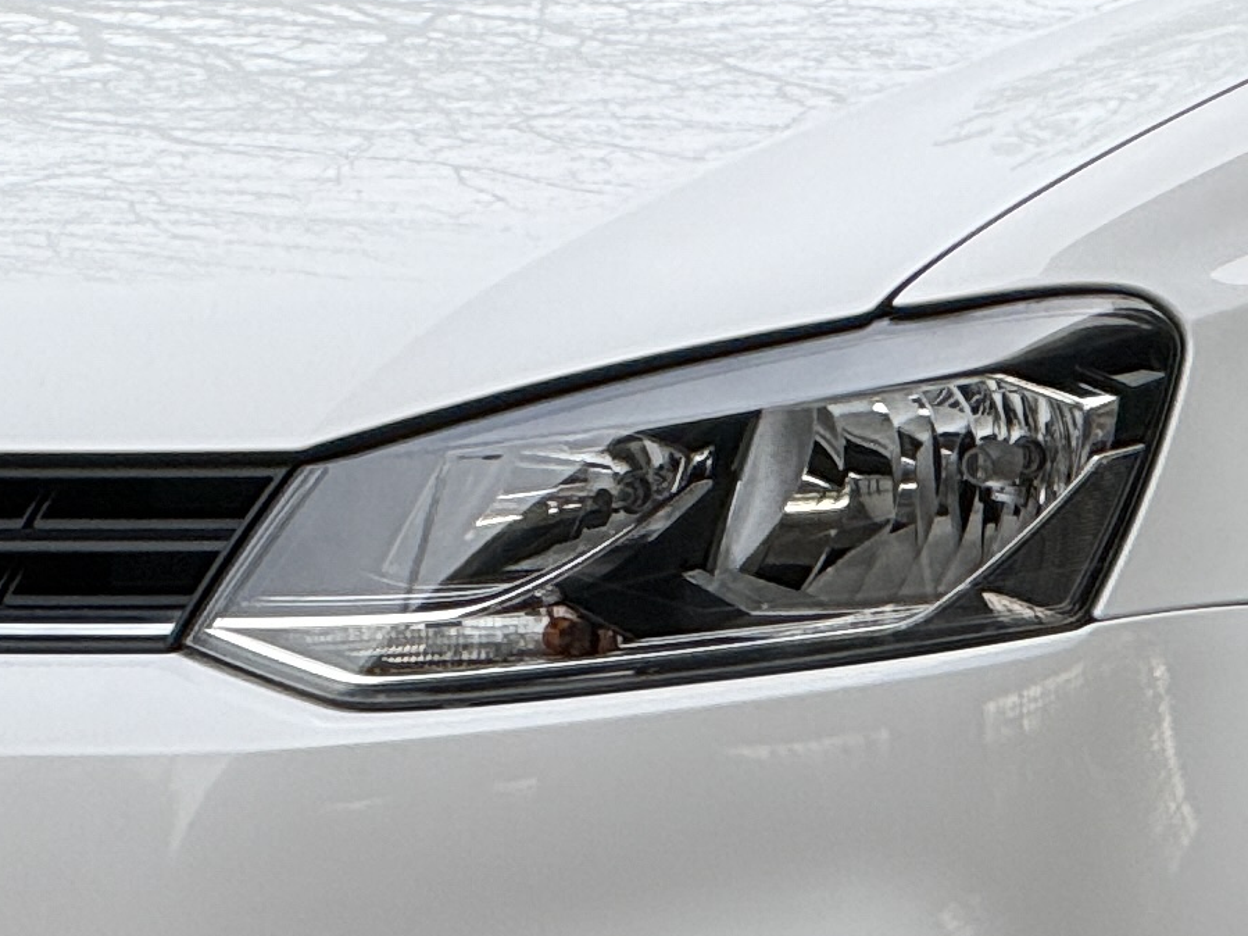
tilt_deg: -1.9
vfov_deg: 2.8
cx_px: 1381
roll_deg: -0.1
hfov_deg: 3.7
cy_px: 35
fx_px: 19394
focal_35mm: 538
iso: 50
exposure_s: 1/464
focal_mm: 15.66
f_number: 2.8
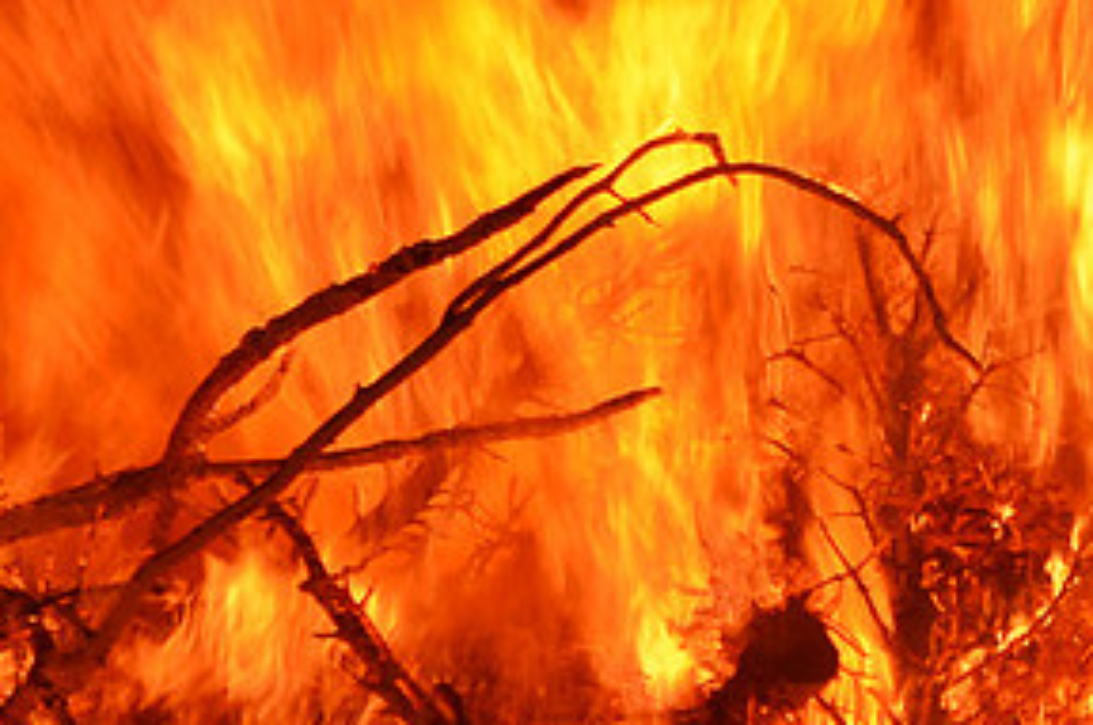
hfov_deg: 6.5
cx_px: 1089
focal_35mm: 315
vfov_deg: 4.3
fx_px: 9545
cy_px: 427
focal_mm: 55
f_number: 5.6
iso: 100
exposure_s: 1/50
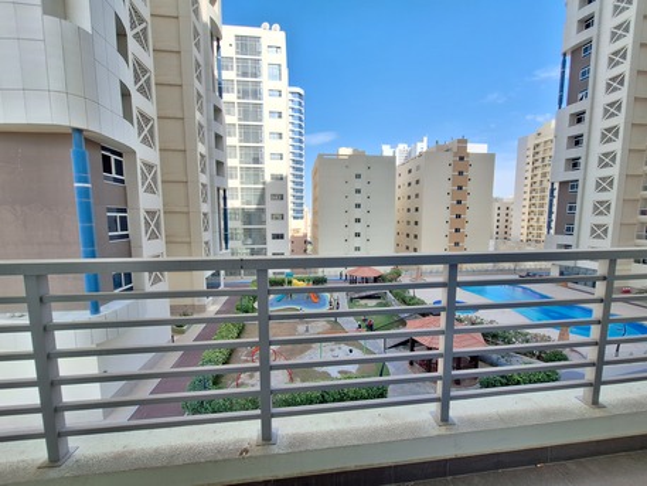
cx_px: 324
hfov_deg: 106.2
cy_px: 243
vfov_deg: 89.9
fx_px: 243
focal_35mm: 13
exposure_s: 1/220
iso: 40
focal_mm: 1.74
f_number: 2.2
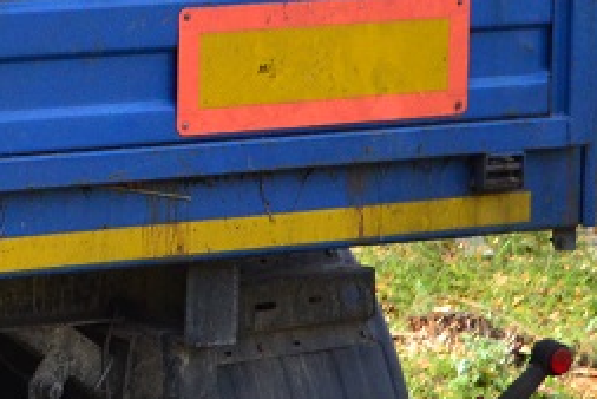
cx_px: -628
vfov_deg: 5.7
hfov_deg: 8.1
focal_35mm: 242
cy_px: 165
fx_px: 4015
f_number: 5
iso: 800
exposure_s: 1/800
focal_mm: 34
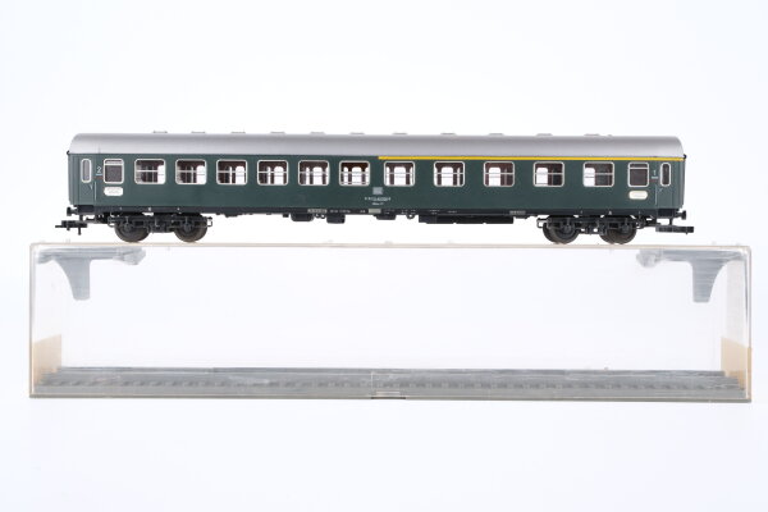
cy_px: 256
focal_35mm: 45
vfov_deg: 29.9
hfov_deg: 43.6
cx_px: 384
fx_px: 960
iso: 400
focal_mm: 30
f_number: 8
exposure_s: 1/125
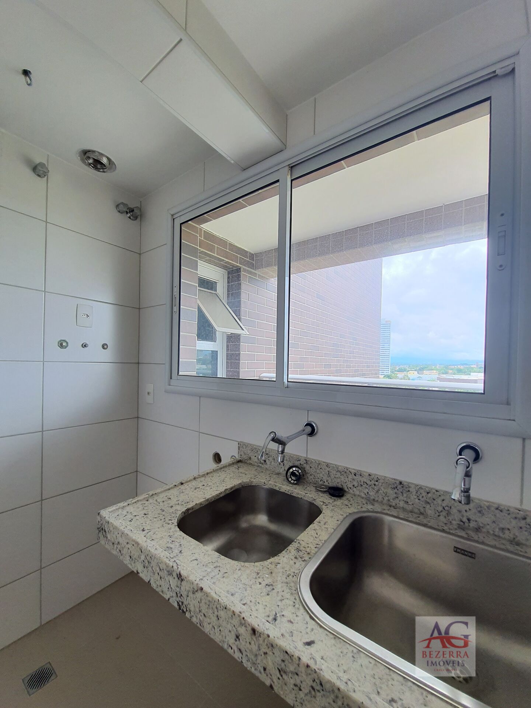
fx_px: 266
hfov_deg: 89.9
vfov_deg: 106.2
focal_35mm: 13
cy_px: 354
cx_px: 266
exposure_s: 1/216
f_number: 2.2
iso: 50
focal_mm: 1.74
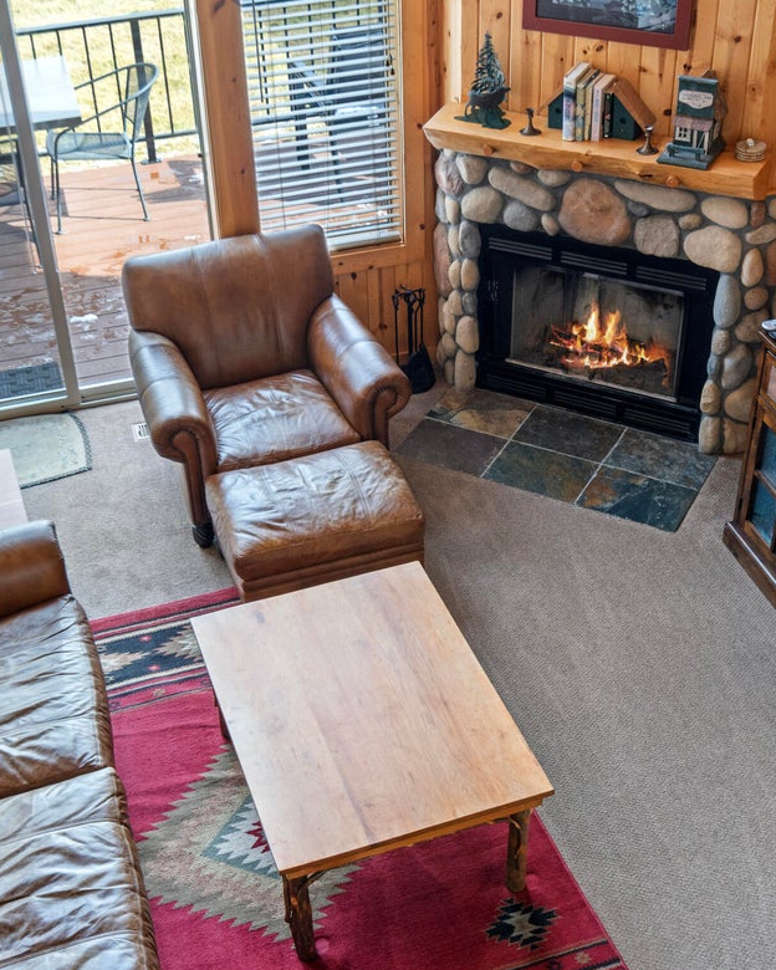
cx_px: 315
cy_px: 412
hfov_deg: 31.4
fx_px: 1378
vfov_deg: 38.7
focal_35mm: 48
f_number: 8
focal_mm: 26
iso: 200
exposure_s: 1/13
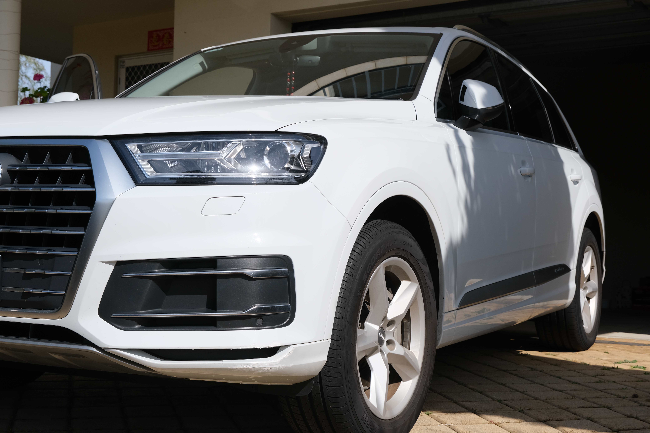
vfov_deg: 27.5
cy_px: 216
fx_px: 885
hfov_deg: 40.3
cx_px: 325
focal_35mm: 49
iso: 320
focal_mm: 32.5
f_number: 6.4
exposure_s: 1/1100
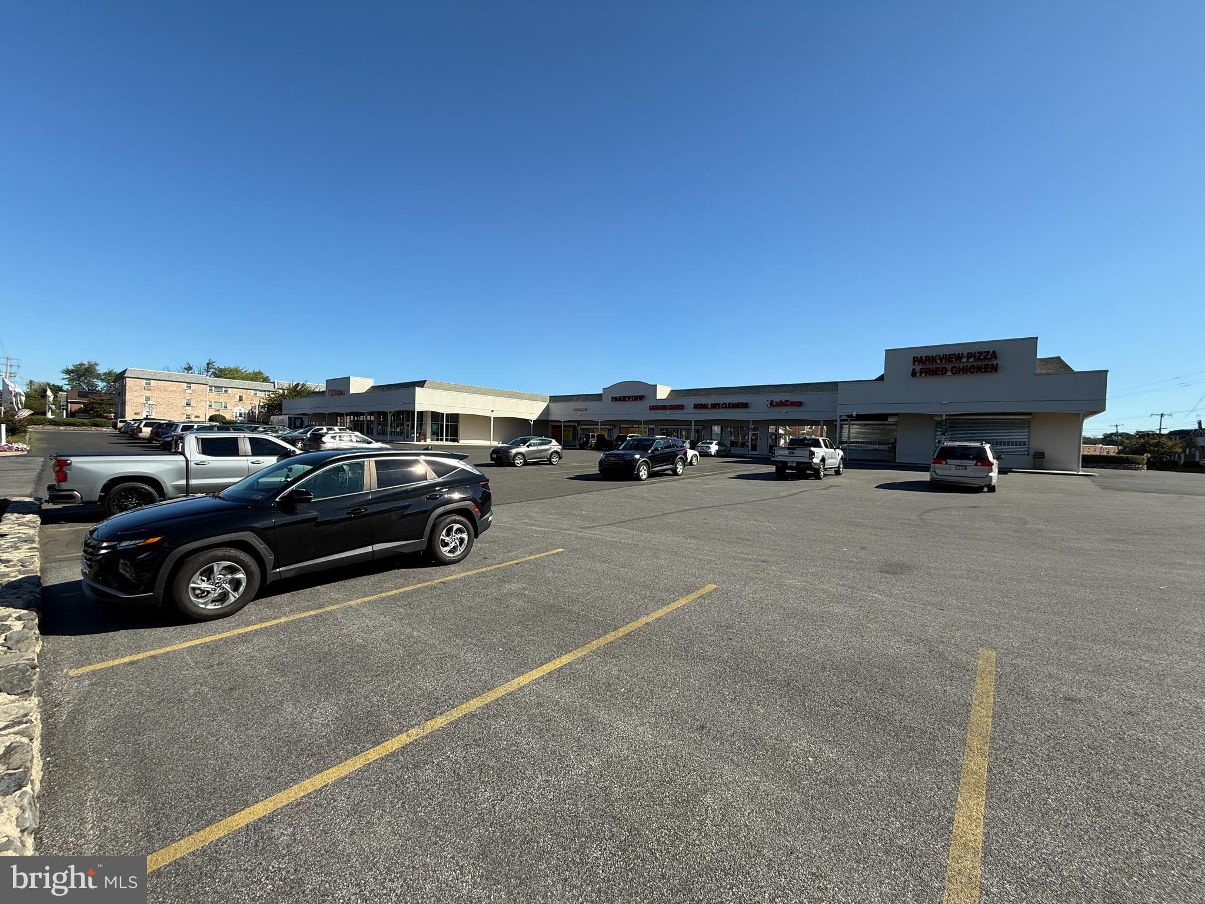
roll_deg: -2.0
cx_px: 602
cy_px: 452
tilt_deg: -1.0
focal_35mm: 14
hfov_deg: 102.1
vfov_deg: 85.7
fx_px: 487
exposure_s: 1/1698
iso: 50
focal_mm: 2.22
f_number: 2.2
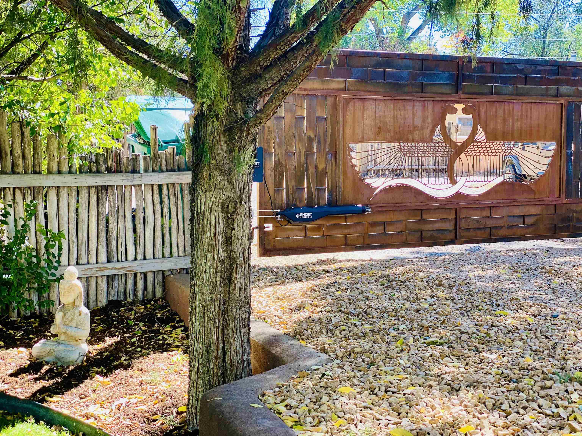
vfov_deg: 28.0
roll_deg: +0.7
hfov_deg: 36.8
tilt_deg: -3.7
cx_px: 291
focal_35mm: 52
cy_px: 218
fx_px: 874
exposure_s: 1/122
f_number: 2
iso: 20
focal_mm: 6
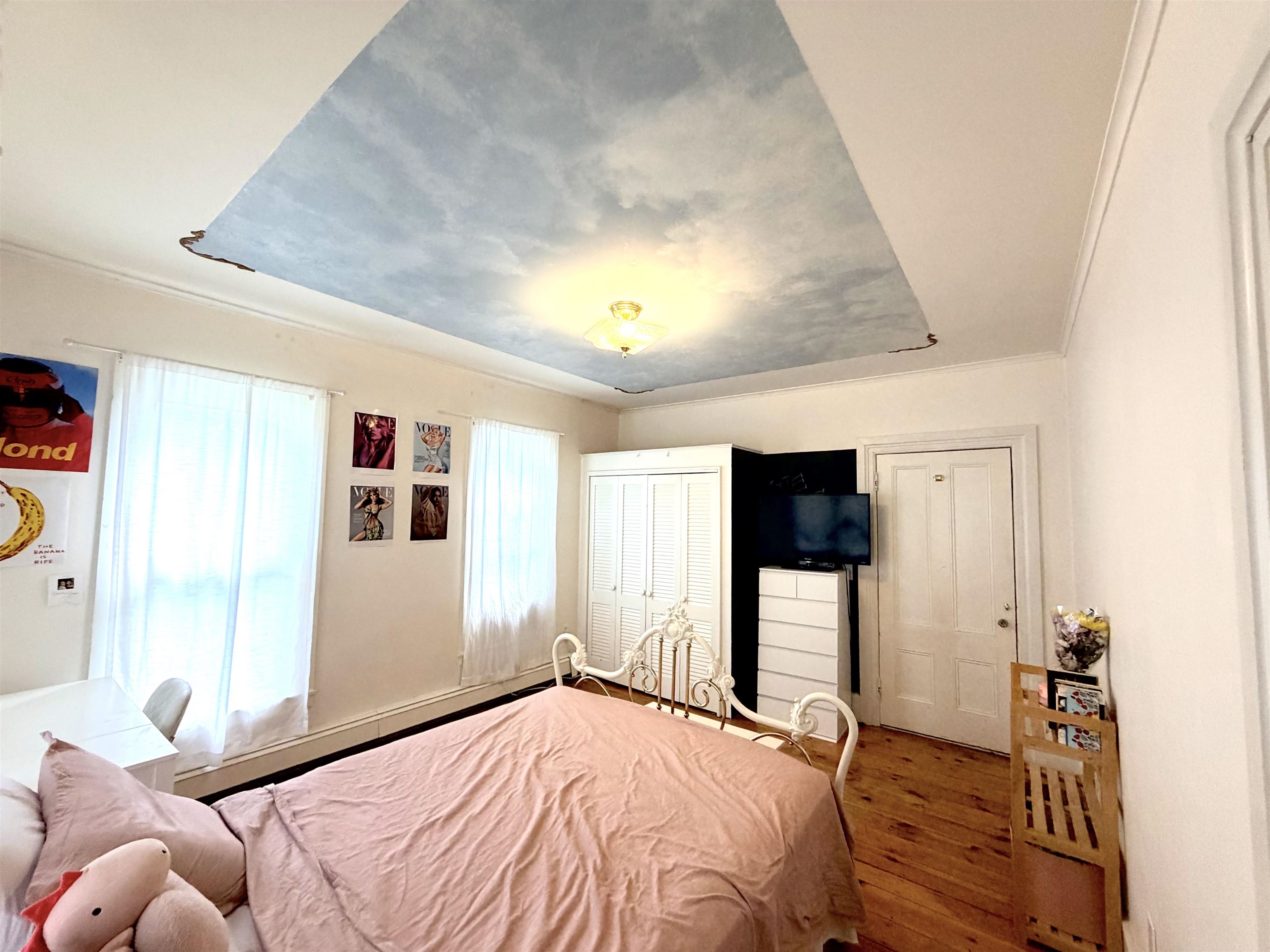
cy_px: 476
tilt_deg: +3.5
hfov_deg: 102.1
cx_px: 635
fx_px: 514
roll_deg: -1.2
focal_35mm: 14
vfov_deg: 85.7
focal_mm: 2.22
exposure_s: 1/120
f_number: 2.2
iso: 250
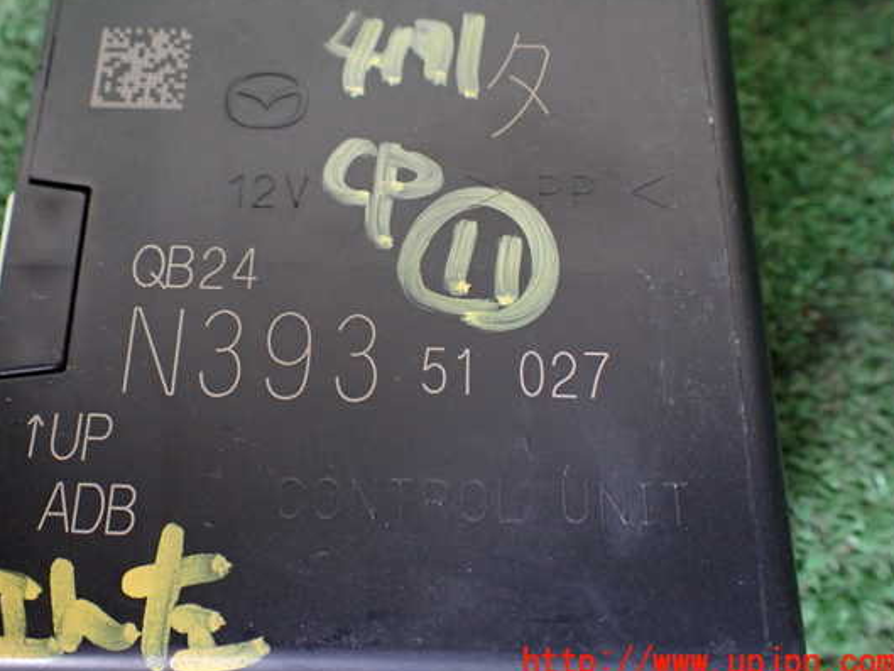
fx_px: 878
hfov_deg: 53.8
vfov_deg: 41.8
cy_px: 304
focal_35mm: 34
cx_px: 397
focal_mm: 5.4
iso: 500
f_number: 2.3
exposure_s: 1/125
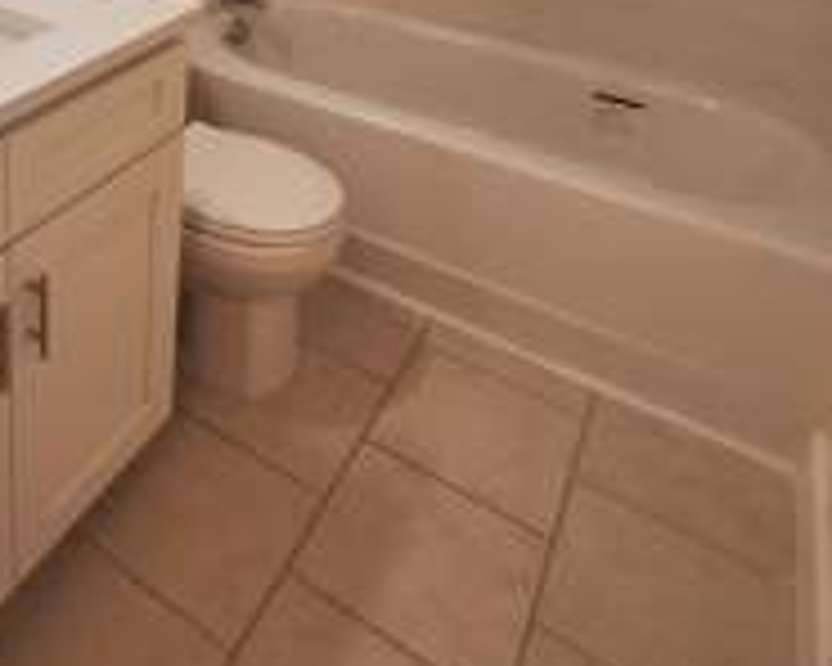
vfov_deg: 38.0
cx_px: 112
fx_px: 813
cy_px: -45
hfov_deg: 49.4
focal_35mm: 33
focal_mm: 1.74
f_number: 2.2
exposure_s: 1/60
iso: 40
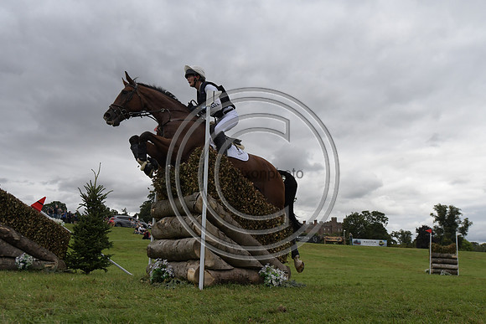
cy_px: 162
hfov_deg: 57.2
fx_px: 446
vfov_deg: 40.0
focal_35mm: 33
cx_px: 243
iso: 800
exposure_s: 1/4000
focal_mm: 22
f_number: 5.6
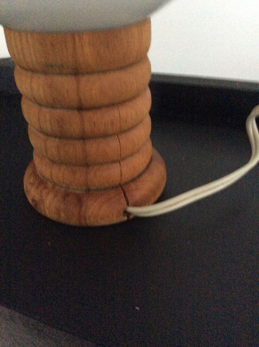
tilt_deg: -31.9
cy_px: 174
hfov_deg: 44.1
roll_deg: +2.2
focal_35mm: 32
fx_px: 320
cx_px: 130
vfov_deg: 56.9
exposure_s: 1/17
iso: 640
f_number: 2.4
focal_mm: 3.3
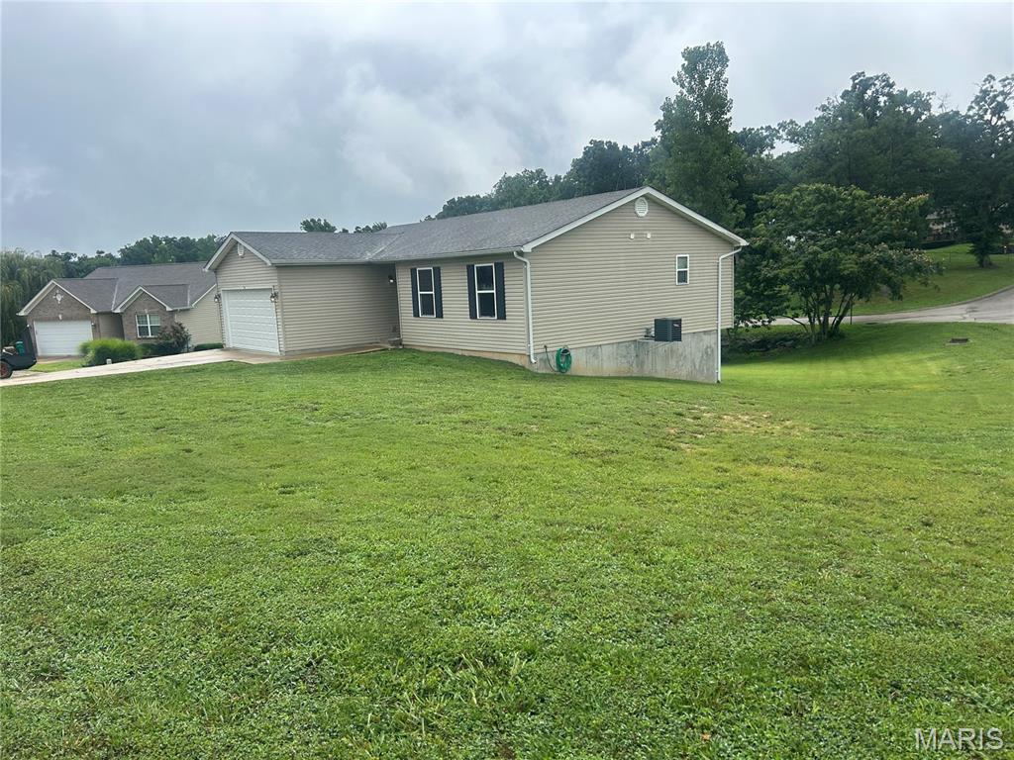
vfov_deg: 53.1
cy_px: 380
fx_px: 762
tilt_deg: -9.0
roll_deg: +2.7
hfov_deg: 67.3
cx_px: 507
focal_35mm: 26
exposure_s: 1/4831
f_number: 1.5
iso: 50
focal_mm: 5.7
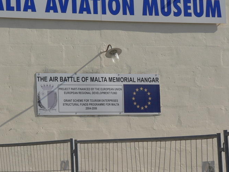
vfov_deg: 6.7
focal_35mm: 223
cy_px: 78
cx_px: 115
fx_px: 1476
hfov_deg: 8.9
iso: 80
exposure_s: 1/400
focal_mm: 24.1
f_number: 5.6
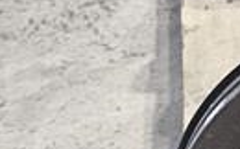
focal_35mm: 120
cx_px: 366
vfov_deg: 10.8
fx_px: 784
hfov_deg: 15.9
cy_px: 147
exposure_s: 1/100
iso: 250
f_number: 1.8
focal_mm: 5.4
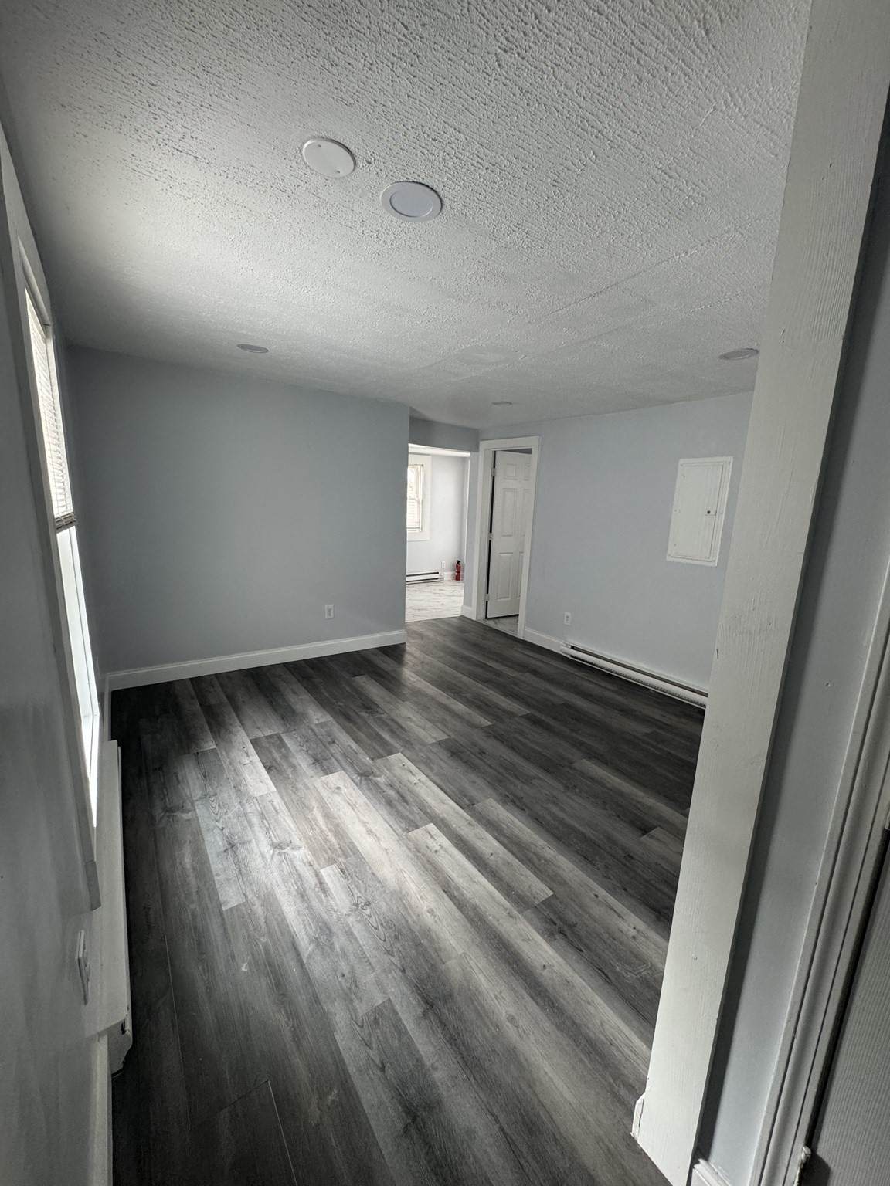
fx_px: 480
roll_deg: -2.6
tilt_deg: -12.2
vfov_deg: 102.1
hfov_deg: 85.7
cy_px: 593
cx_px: 445
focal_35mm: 14
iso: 200
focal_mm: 2.22
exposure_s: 1/99
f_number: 2.2
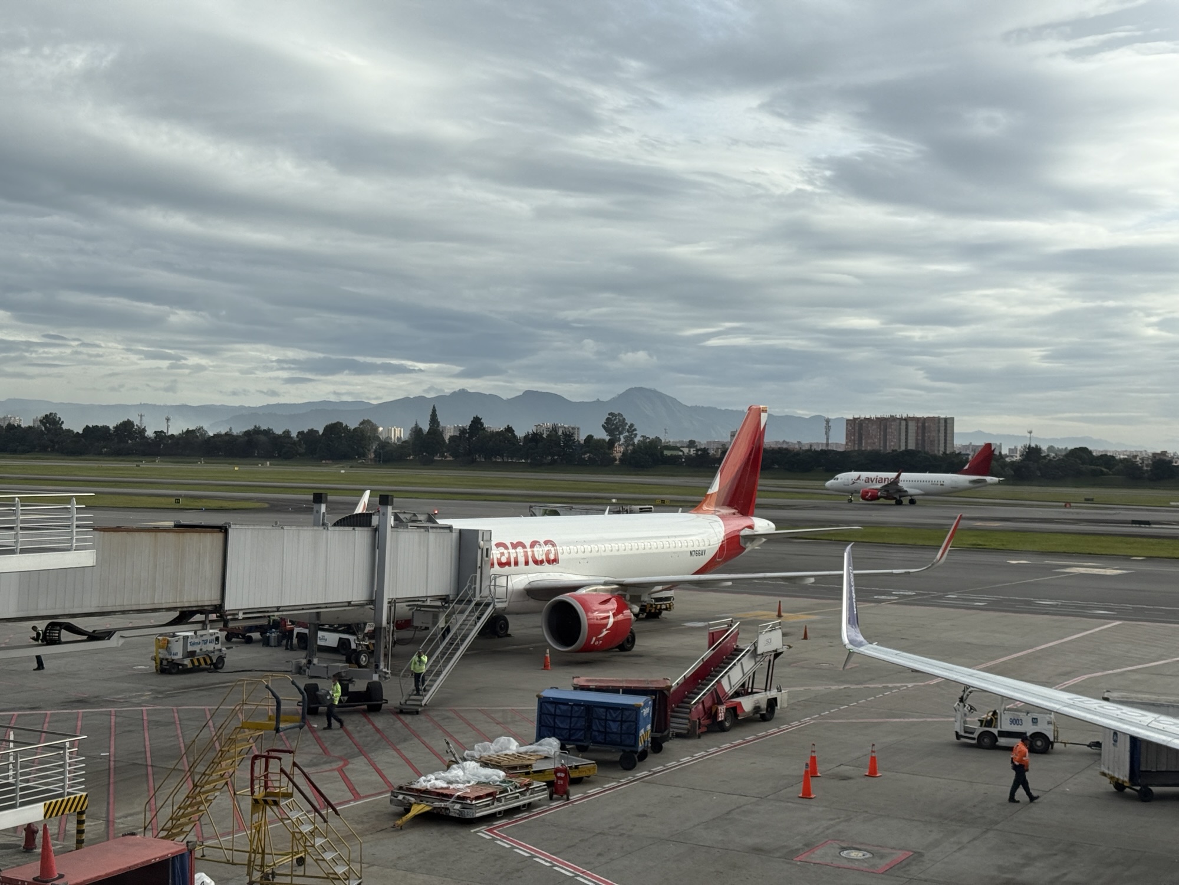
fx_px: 1635
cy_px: 442
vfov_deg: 30.3
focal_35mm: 48
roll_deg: -1.0
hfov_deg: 39.7
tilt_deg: +0.1
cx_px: 590
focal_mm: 6.76
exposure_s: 1/4098
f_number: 1.78
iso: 64
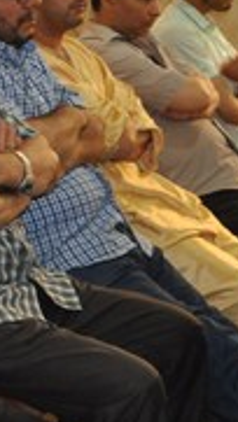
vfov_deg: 19.2
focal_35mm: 111
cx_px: -289
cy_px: 127
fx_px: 1244
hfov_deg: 9.9
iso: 800
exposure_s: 1/60
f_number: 3.5
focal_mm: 20
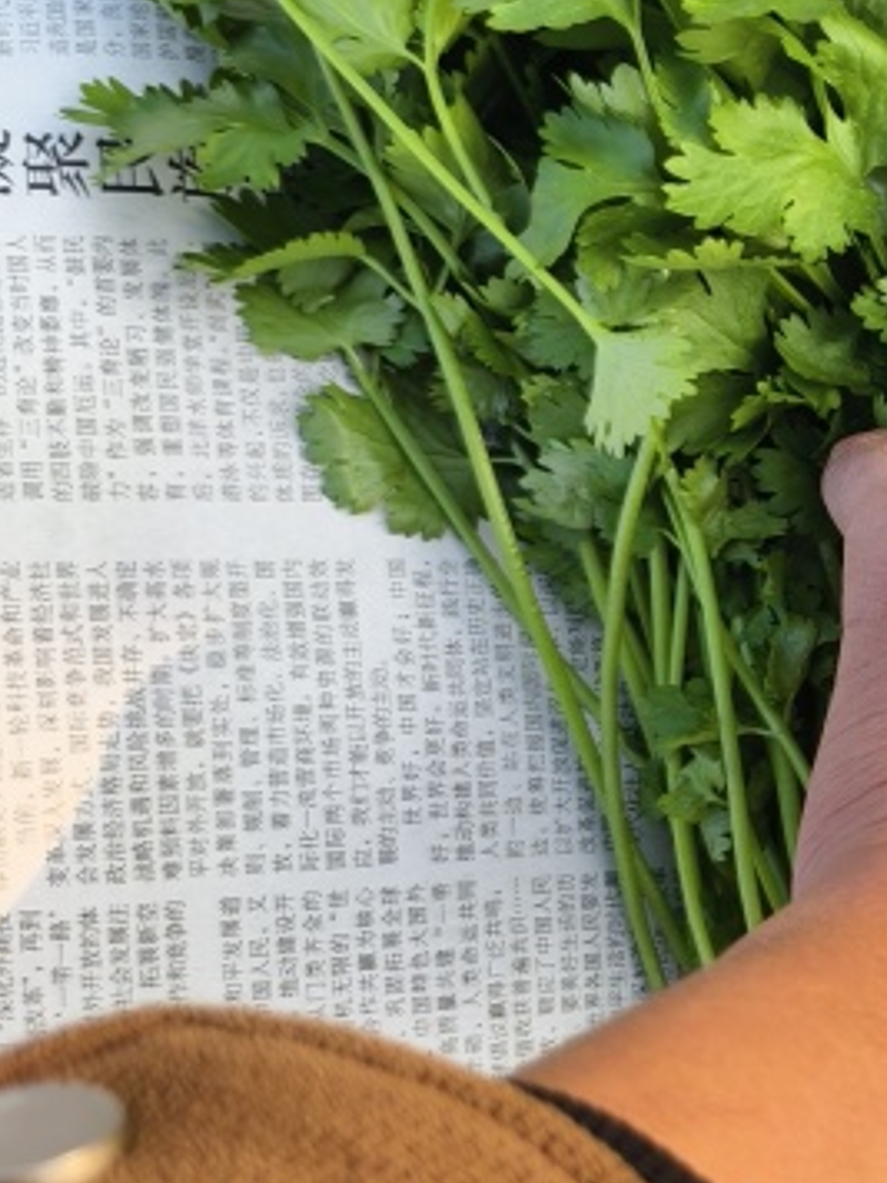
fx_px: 2357
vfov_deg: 28.0
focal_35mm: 69
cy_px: 763
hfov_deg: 18.9
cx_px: 1302
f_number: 1.57
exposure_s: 1/655
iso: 72
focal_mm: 5.6
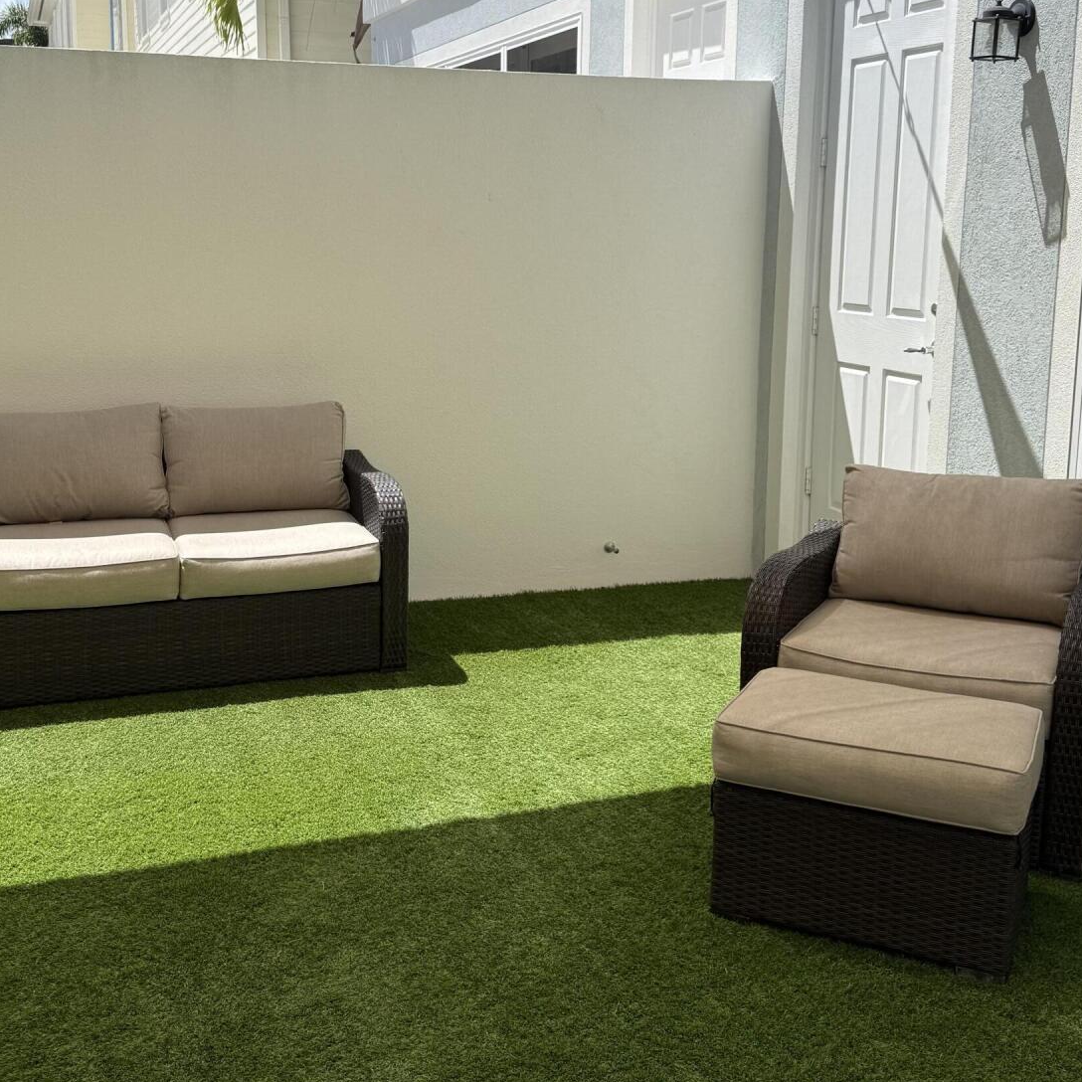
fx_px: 1379
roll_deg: -0.8
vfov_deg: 42.7
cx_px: 504
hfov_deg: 42.8
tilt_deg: -8.1
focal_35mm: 39
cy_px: 450
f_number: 1.78
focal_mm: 6.76
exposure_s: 1/4673
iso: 80
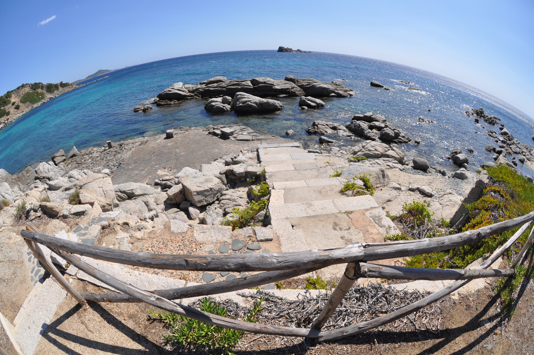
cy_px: 178
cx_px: 267
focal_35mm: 16
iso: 640
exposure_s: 1/800
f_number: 14
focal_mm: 10.5
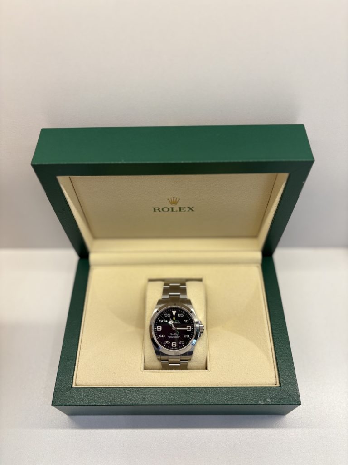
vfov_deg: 67.3
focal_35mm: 26
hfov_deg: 53.1
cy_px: 232
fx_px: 349
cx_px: 174
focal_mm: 5.96
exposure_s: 1/100
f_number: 1.6
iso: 50
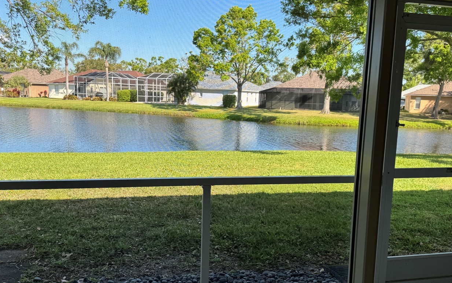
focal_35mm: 33
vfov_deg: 38.3
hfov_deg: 58.1
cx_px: 243
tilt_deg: -10.0
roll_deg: -1.7
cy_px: 160
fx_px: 407
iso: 80
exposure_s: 1/980
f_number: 1.78
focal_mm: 6.76
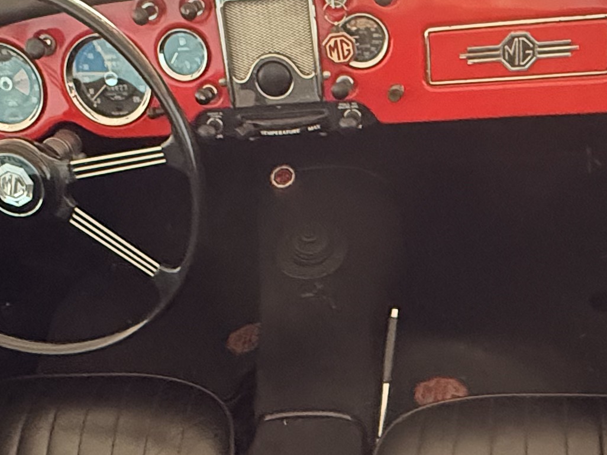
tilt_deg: -43.7
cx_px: 303
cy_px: 327
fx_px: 965
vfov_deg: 26.3
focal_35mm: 55
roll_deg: +12.3
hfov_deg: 34.9
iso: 1000
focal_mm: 2.22
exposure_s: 1/60
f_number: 2.2
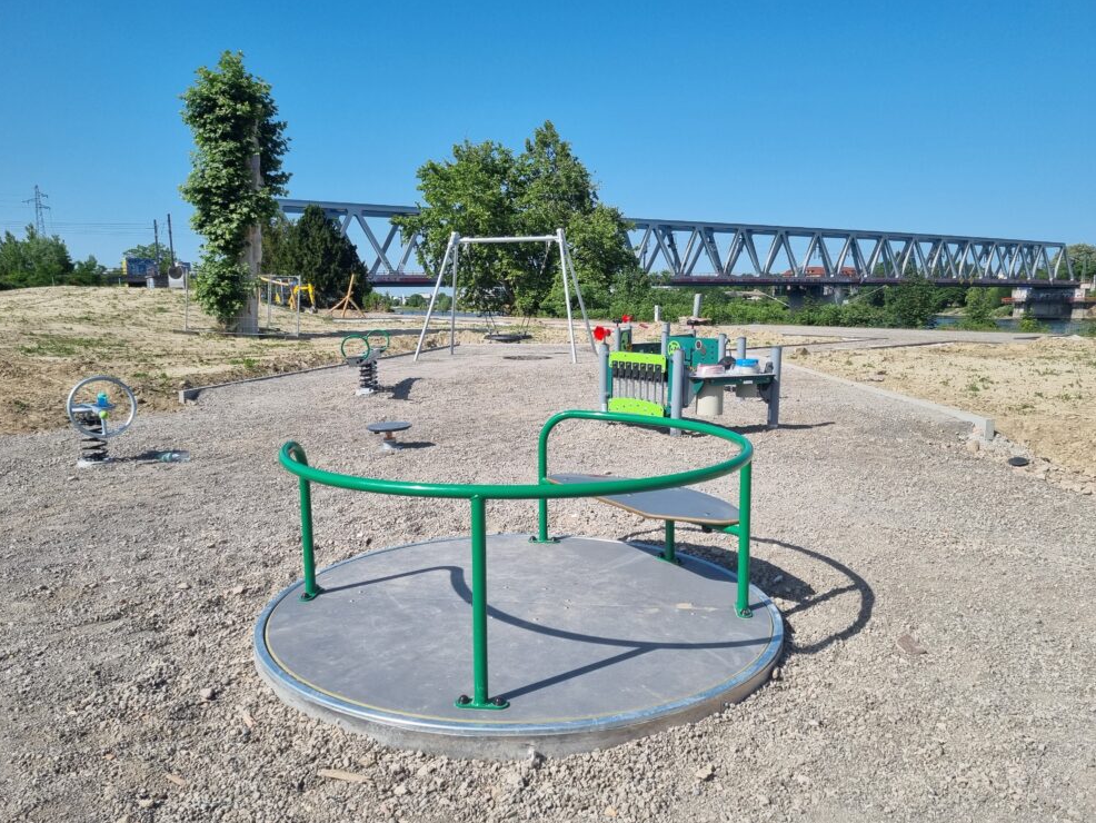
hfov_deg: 65.3
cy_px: 422
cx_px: 528
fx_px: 855
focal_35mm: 27
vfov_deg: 51.4
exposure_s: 1/3360
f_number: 1.8
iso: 50
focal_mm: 5.4
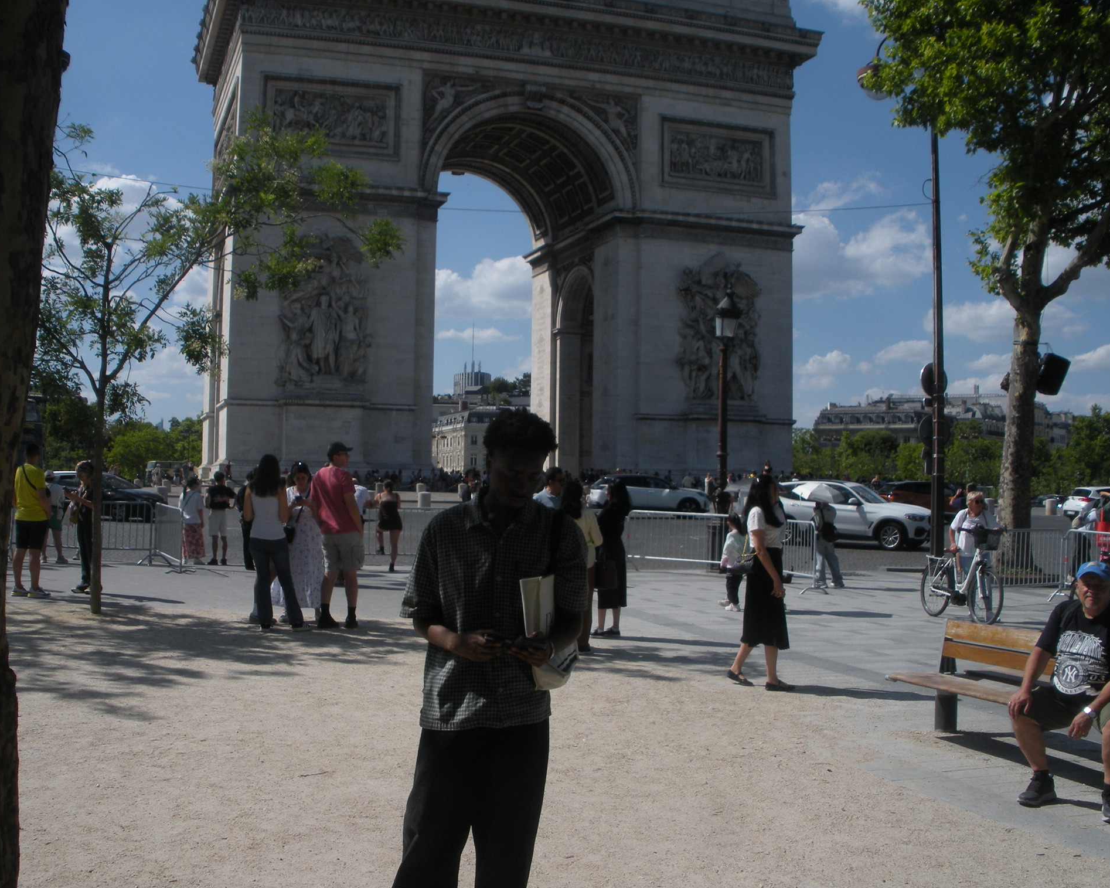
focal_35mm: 38
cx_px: 547
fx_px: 1248
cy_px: 440
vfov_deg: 39.2
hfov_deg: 47.9
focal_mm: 6.3
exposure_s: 1/560
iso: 64
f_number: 5.6
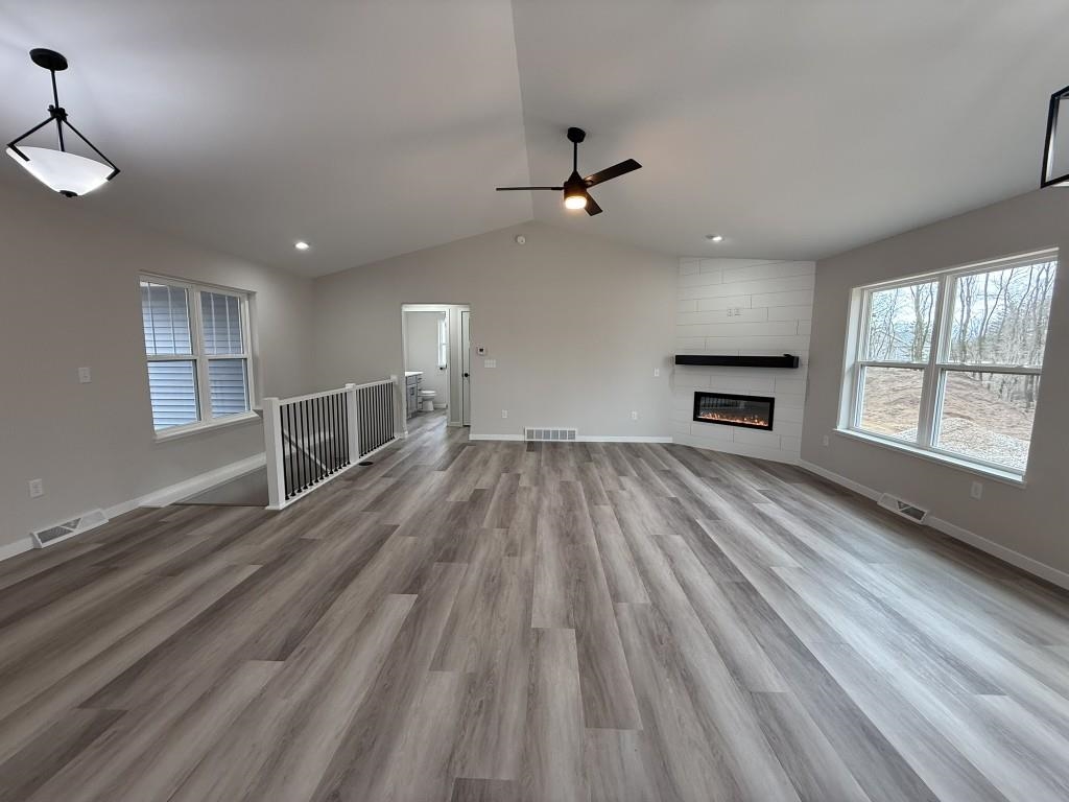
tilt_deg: -6.0
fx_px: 432
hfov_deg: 102.1
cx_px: 534
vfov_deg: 85.7
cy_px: 401
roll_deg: -0.4
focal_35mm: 14
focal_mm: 2.22
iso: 160
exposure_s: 1/120
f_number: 2.2
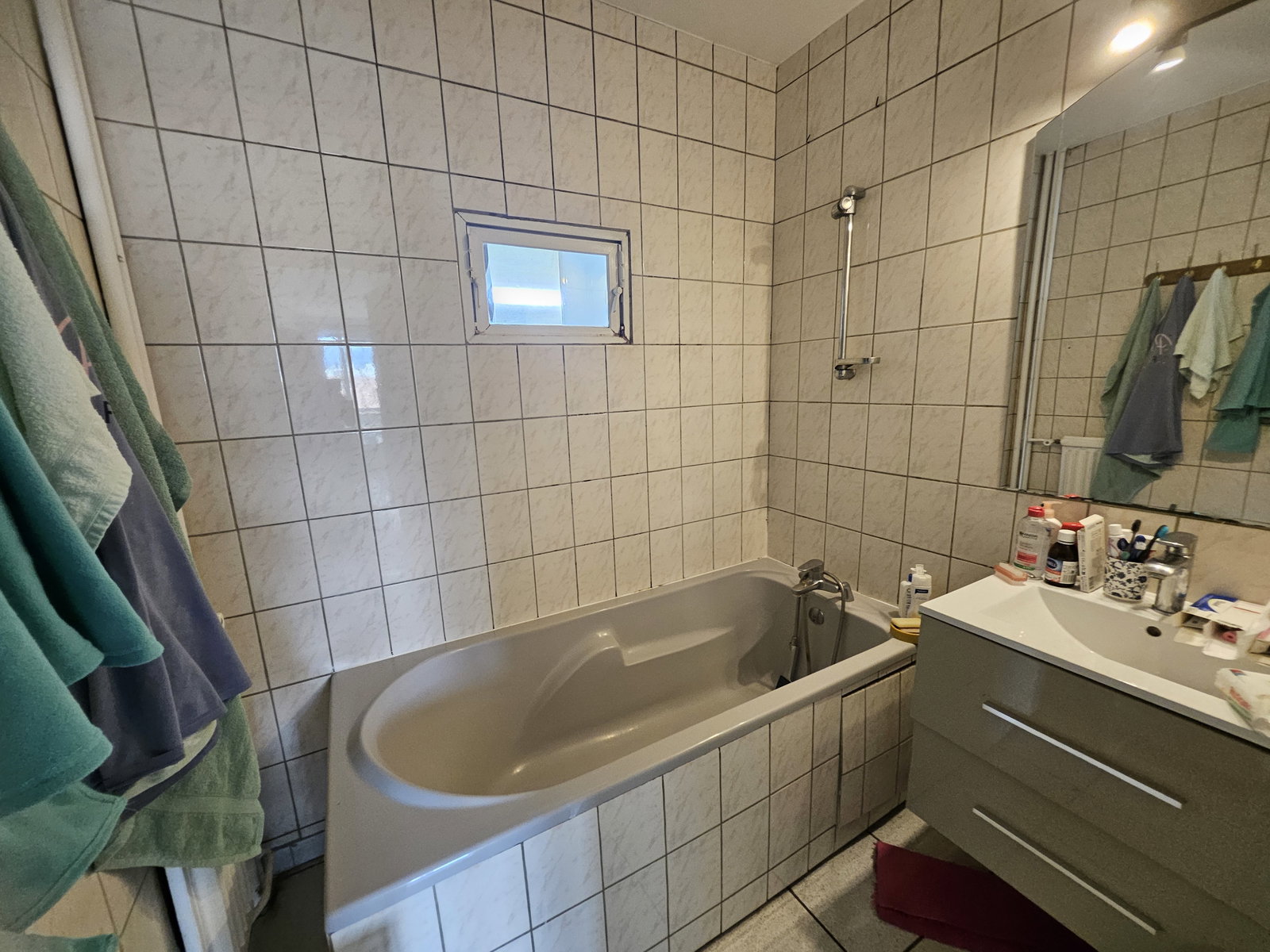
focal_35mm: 13
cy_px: 476
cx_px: 635
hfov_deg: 106.2
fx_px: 477
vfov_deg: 89.9
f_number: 2.2
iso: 200
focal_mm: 1.7
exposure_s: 1/50
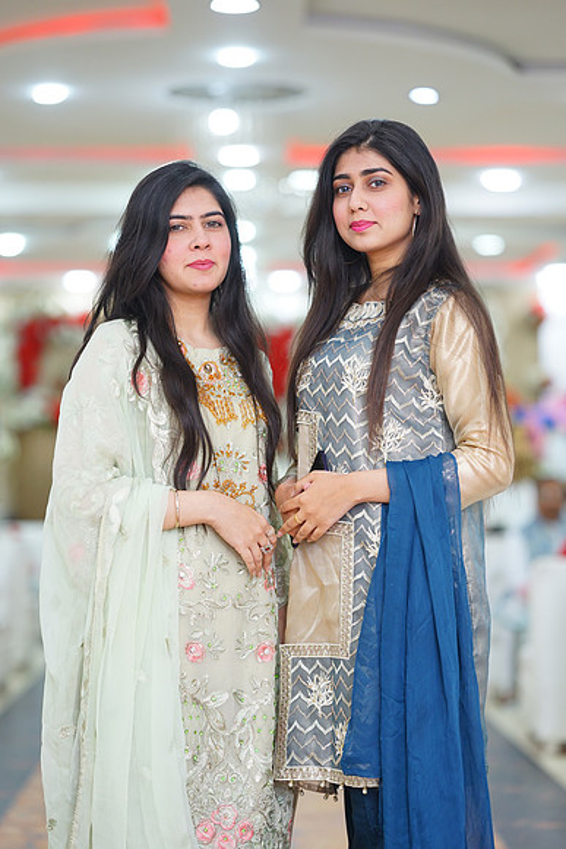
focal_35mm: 85
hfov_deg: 16.1
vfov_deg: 23.9
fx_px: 2003
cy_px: 424
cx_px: 283
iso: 400
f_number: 2
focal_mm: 85
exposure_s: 1/160
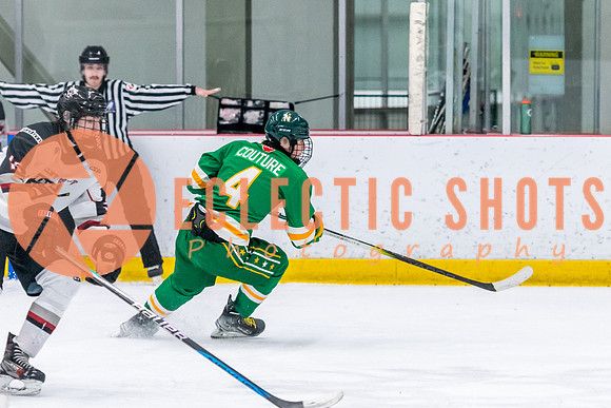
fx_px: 3771
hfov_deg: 9.3
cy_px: 156
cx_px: 251
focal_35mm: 222
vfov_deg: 6.2
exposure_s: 1/800
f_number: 2.8
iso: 4000
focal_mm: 116
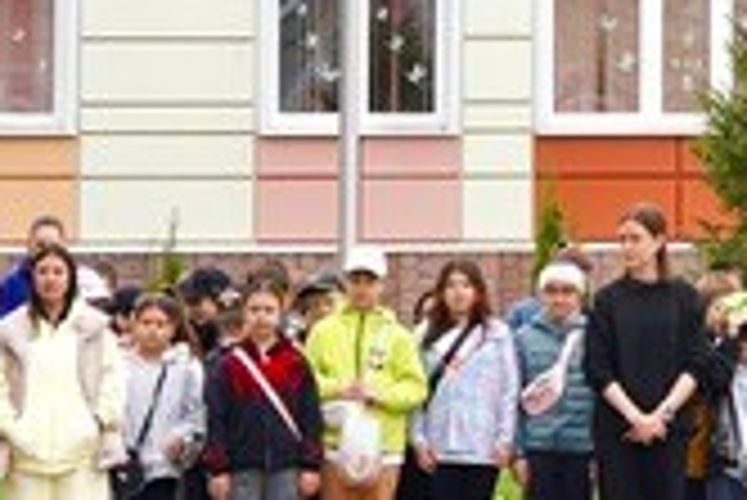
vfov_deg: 4.0
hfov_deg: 5.9
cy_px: -338
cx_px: 1404
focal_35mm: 340
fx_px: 7061
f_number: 3.5
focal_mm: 52
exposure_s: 1/320
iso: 100
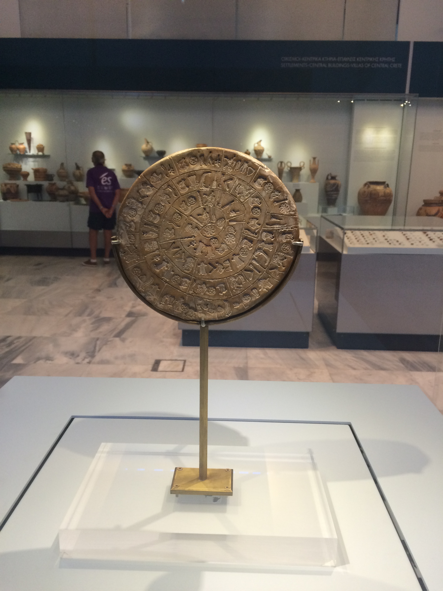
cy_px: 296
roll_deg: +0.5
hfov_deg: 48.2
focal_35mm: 29
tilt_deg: -15.0
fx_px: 495
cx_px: 222
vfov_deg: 61.7
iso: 50
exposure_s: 1/30
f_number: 2.2
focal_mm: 4.15
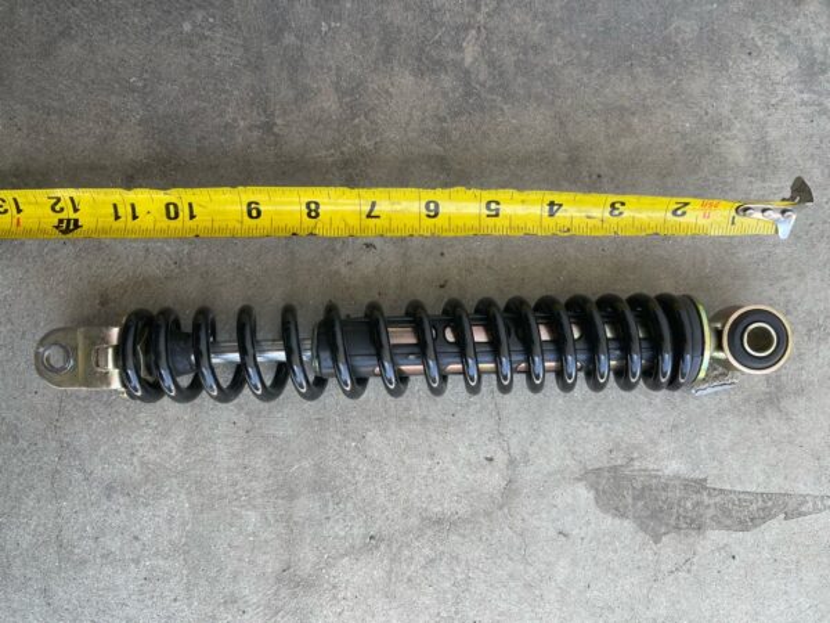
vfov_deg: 53.1
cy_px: 312
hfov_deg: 67.3
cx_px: 415
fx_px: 623
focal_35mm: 26
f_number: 1.6
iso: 32
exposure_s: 1/331
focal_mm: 5.1
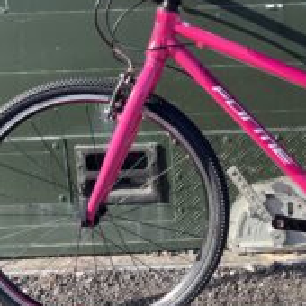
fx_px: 650
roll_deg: +1.5
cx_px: 286
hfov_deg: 25.5
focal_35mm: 65
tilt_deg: -14.5
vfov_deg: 26.3
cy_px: 103
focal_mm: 5.1
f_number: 1.6
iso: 50
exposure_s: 1/772
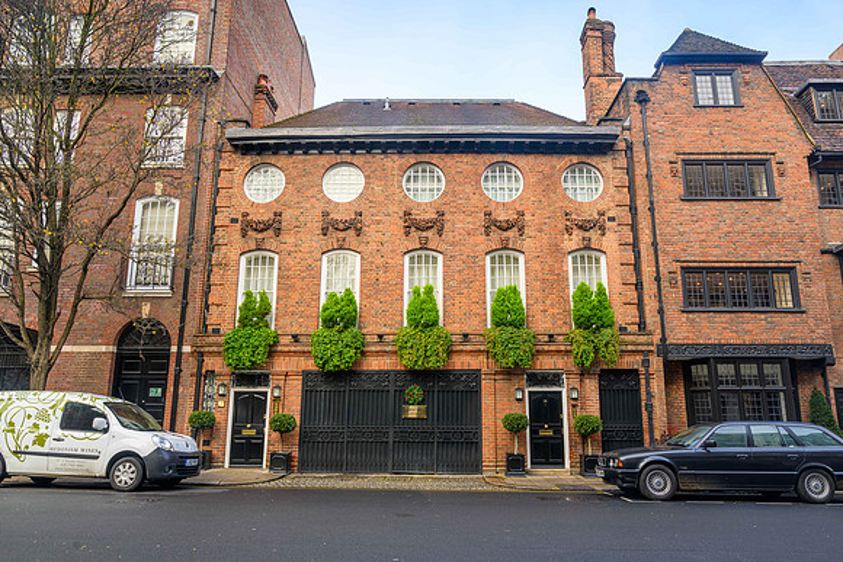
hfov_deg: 71.7
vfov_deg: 51.5
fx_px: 583
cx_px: 432
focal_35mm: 25
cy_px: 277
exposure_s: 1/50
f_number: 8
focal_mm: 24
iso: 200
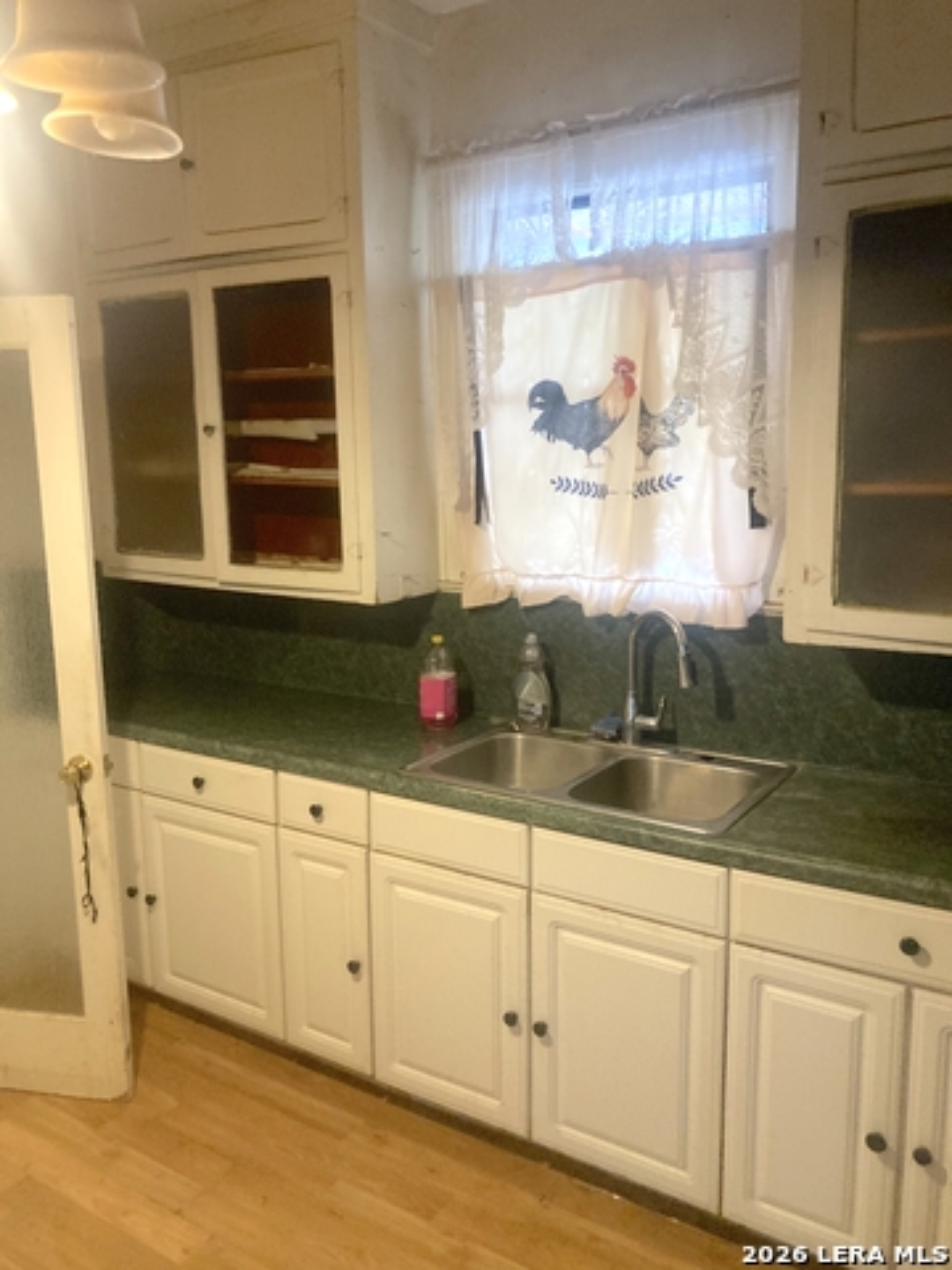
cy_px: 635
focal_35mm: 28
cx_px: 476
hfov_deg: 49.7
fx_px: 1027
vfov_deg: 63.4
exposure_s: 1/60
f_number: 1.8
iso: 320
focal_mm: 3.99
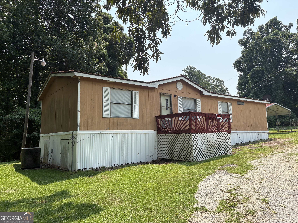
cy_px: 112
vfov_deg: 53.1
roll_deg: +0.6
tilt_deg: +7.4
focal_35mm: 26
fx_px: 224
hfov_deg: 67.3
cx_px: 149
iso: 50
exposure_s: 1/2364
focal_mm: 5.96
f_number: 1.6
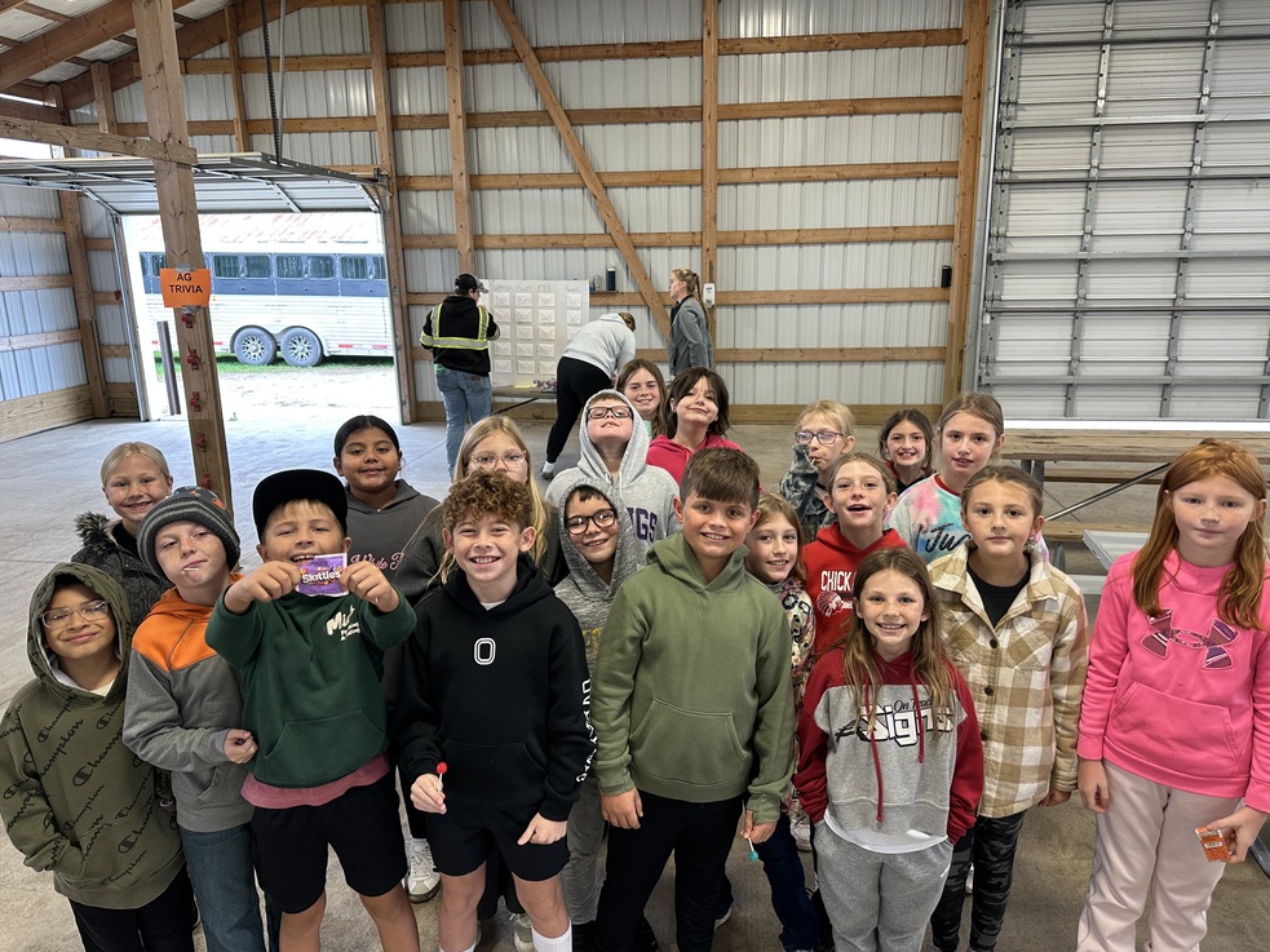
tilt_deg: -13.6
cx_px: 647
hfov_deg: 69.4
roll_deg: +1.2
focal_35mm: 25
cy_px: 477
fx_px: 917
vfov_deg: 54.9
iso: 125
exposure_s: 1/60
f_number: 1.78
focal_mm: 6.86
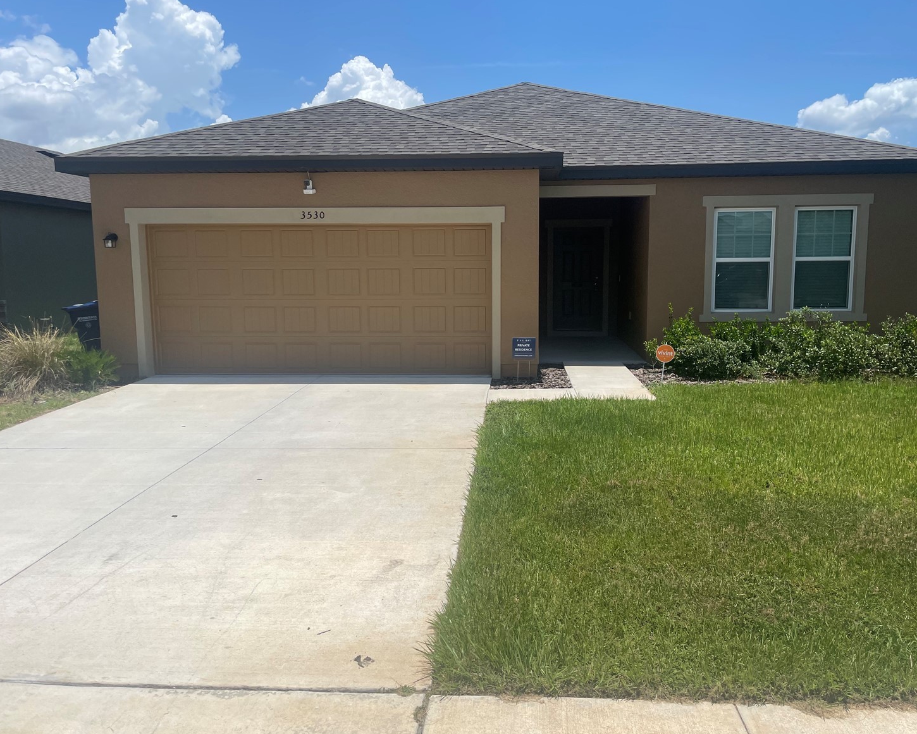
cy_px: 361
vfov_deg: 51.5
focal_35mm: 28
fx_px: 760
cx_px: 481
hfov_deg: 62.2
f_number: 1.6
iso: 32
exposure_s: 1/6897
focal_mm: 4.2
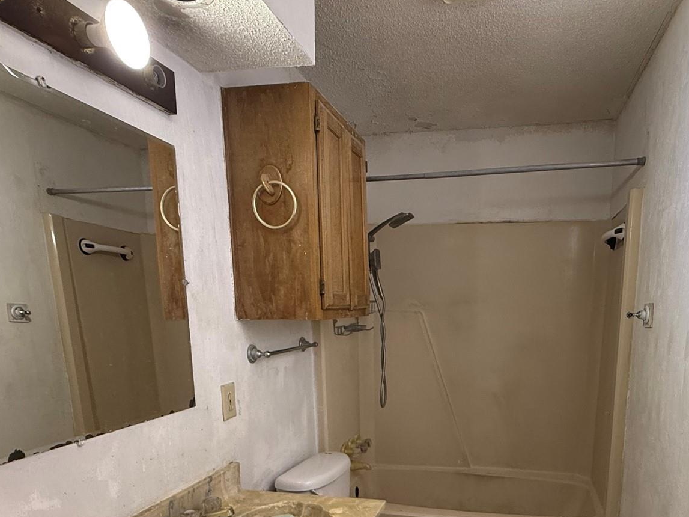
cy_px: 391
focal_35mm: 25
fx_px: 498
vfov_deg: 52.3
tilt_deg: -9.7
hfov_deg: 68.4
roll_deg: +0.0
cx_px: 428
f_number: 2.2
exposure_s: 1/60
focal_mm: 2.22
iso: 250
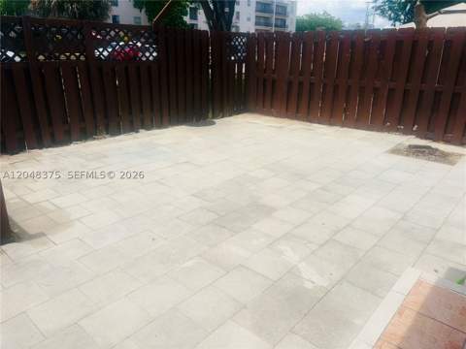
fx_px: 350
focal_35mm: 26
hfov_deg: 67.3
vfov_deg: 53.1
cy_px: 174
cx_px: 233
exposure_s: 1/7813
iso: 64
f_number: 1.6
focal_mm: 5.96
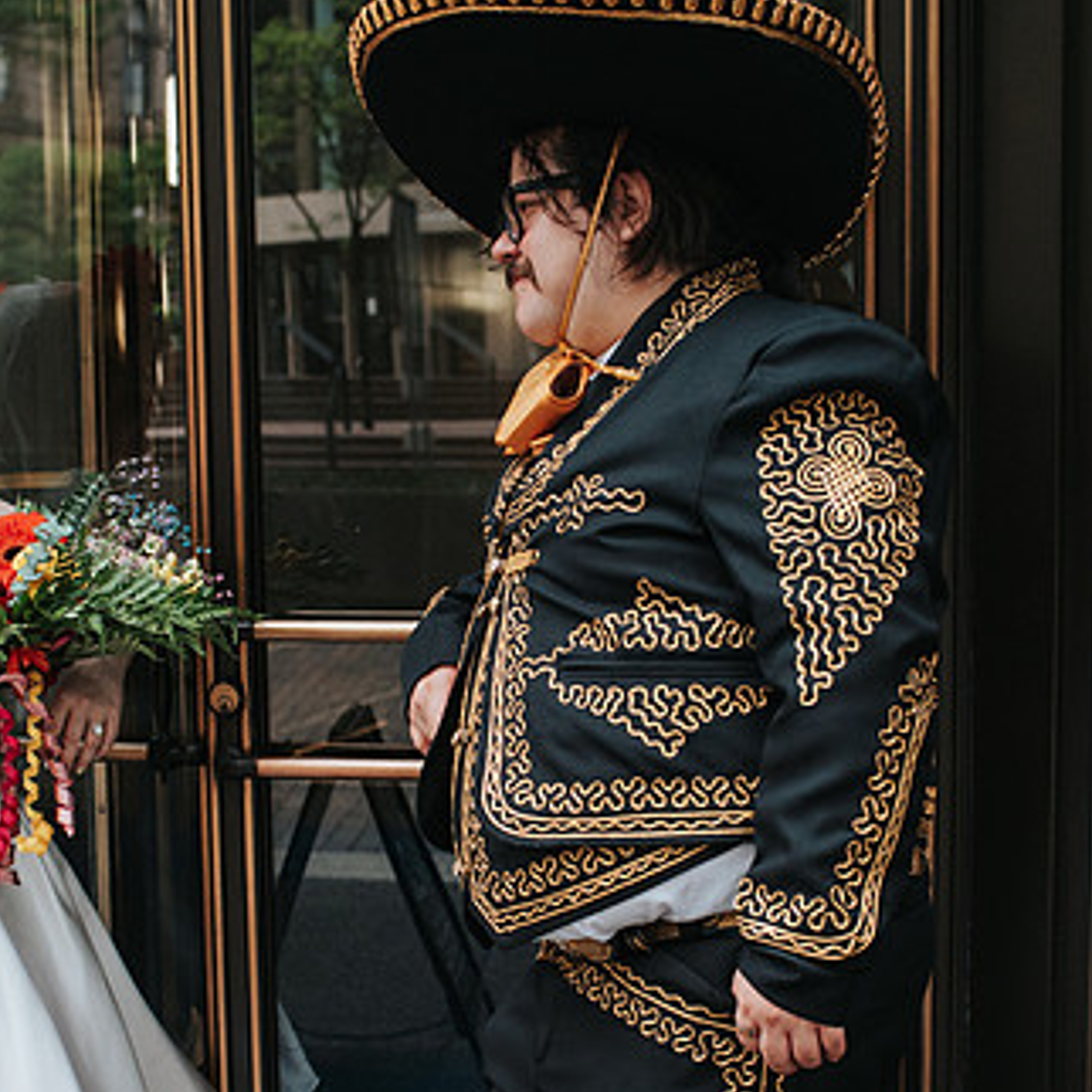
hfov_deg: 25.0
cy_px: 710
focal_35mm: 69
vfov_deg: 24.9
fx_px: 2463
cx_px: 470
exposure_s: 1/1250
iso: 1000
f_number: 3.5
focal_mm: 35
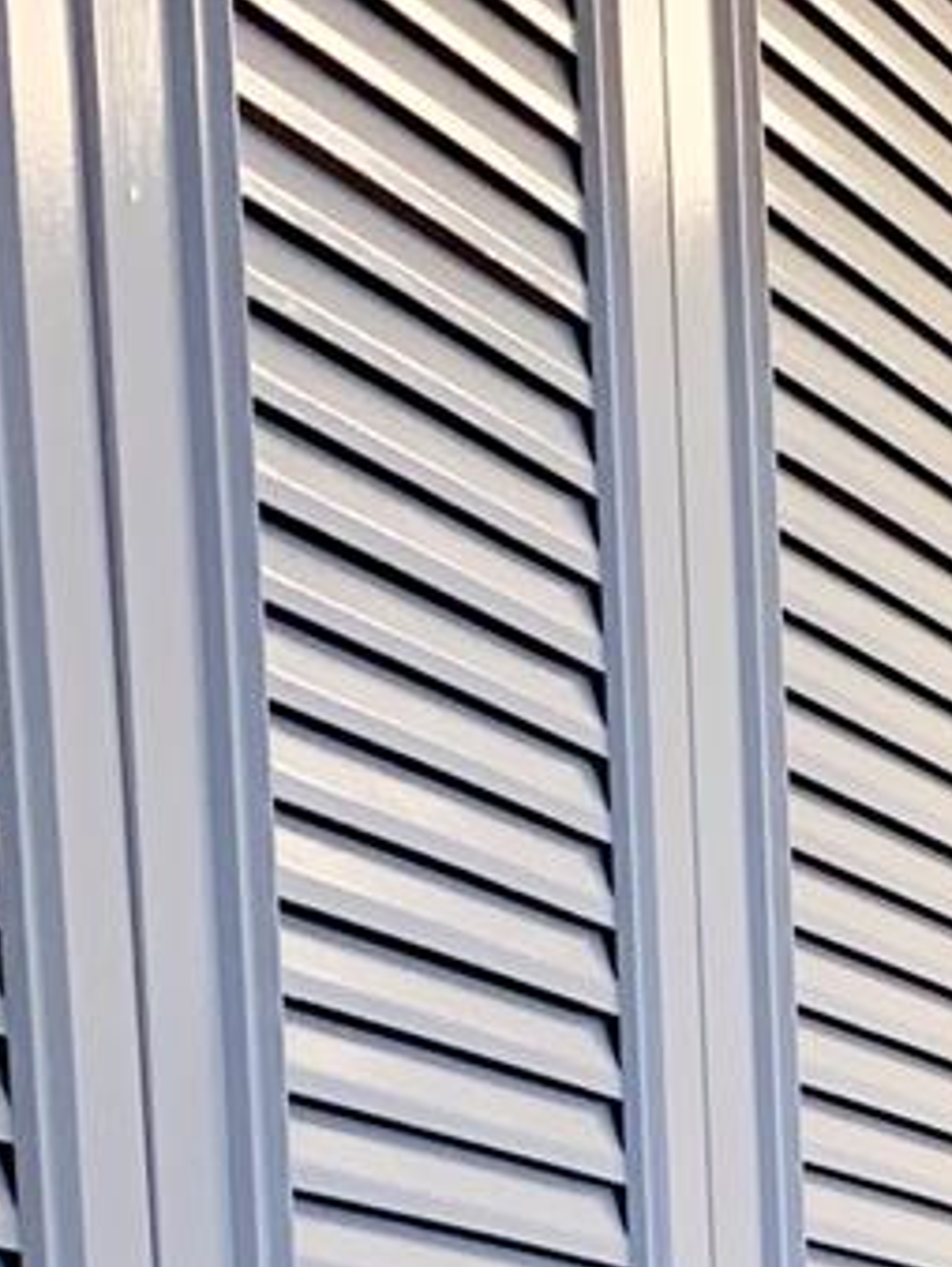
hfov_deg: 11.3
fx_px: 4321
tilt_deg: -4.9
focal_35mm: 118
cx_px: 1960
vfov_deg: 14.6
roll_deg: +0.9
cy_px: 2275
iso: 50
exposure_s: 1/60
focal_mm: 4.25
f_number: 1.8
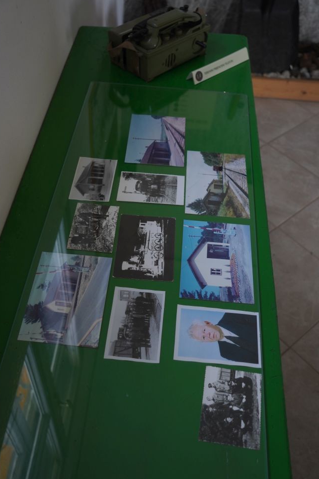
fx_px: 480
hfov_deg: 36.8
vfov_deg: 53.0
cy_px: 243
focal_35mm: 36
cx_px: 157
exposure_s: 1/125
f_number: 3.2
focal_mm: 23.4
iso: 500
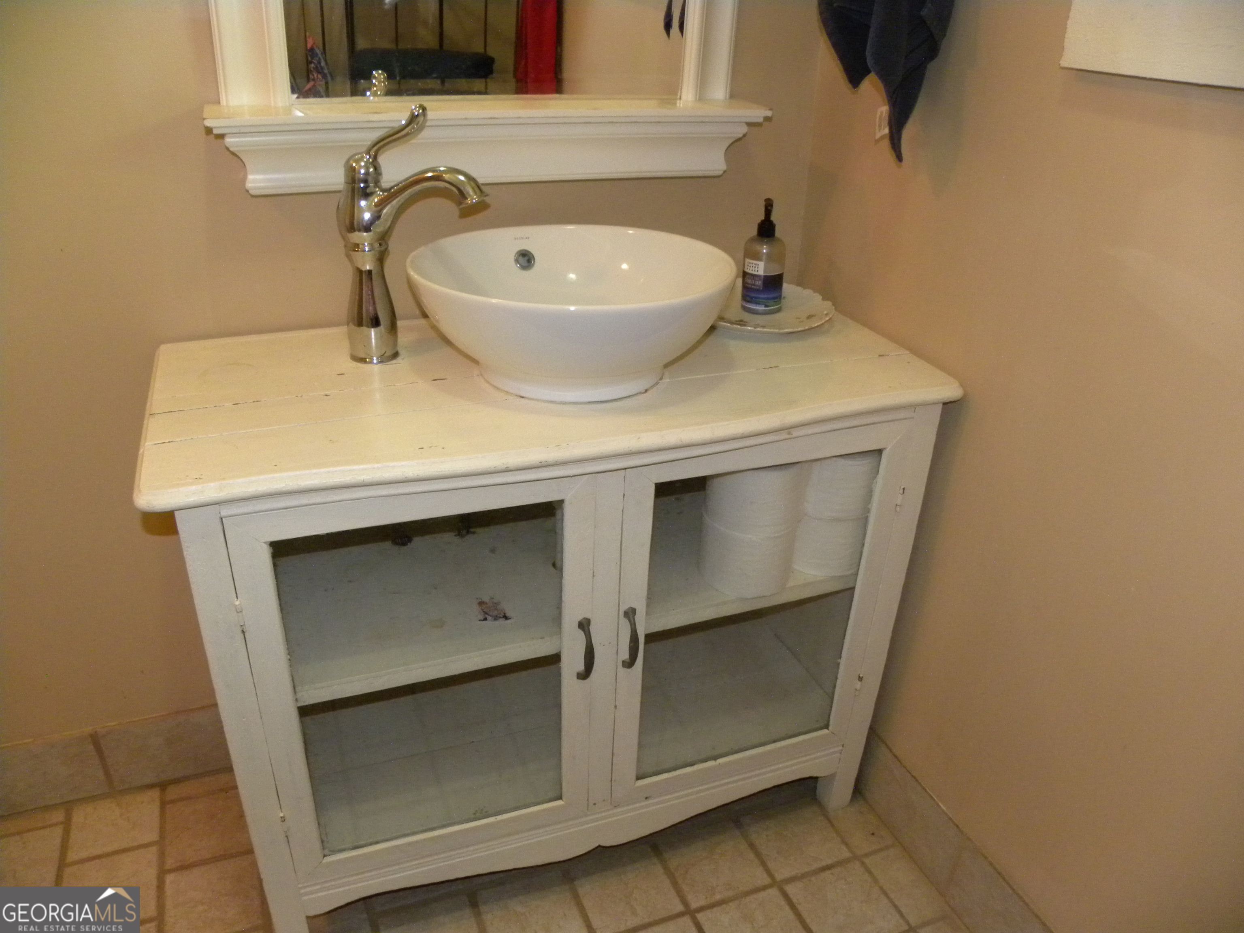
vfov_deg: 53.1
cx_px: 622
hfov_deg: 67.3
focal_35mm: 26
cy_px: 466
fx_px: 934
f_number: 2.8
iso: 400
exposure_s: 1/30
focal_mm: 4.6
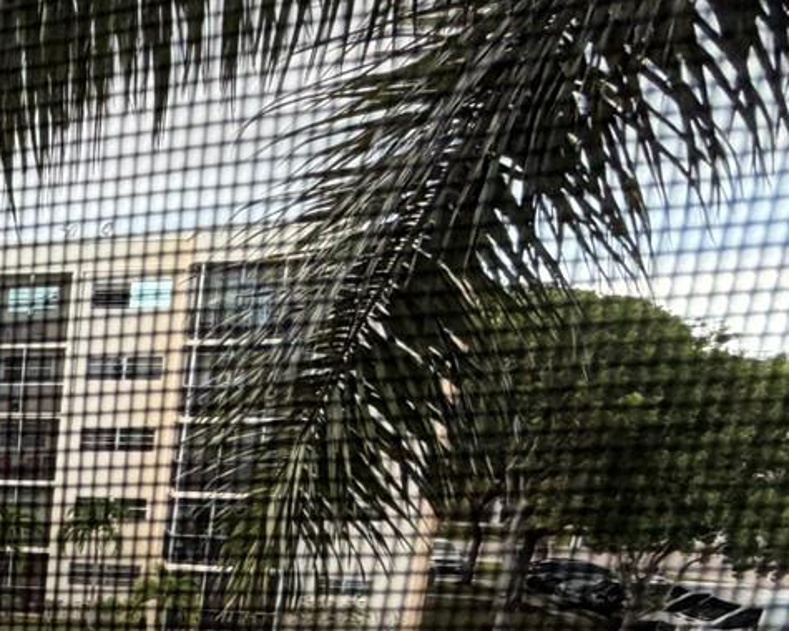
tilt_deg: -14.5
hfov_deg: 29.0
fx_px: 1074
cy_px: 636
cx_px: -336
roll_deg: +0.6
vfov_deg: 30.4
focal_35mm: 46
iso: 125
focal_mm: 2.22
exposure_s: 1/121
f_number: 2.2
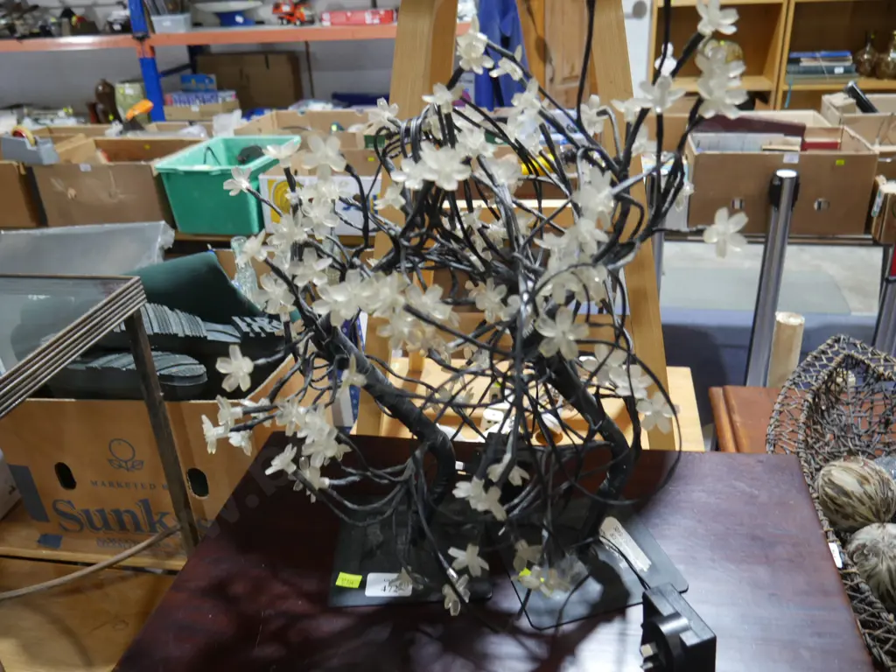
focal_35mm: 28
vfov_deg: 49.7
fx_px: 725
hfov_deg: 63.4
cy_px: 336
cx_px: 448
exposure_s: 1/60
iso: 500
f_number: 3.5
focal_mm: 14
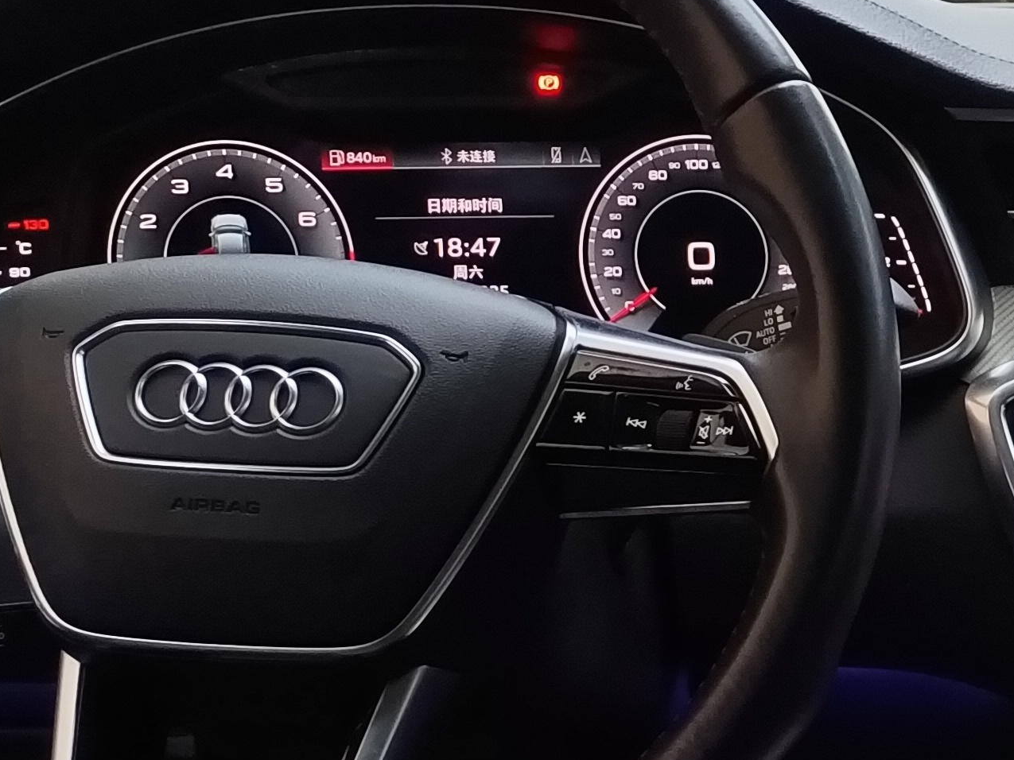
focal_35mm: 94
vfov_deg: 15.7
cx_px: 1319
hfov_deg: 19.3
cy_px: 549
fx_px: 2753
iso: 1377
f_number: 1.8
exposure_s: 1/33.3
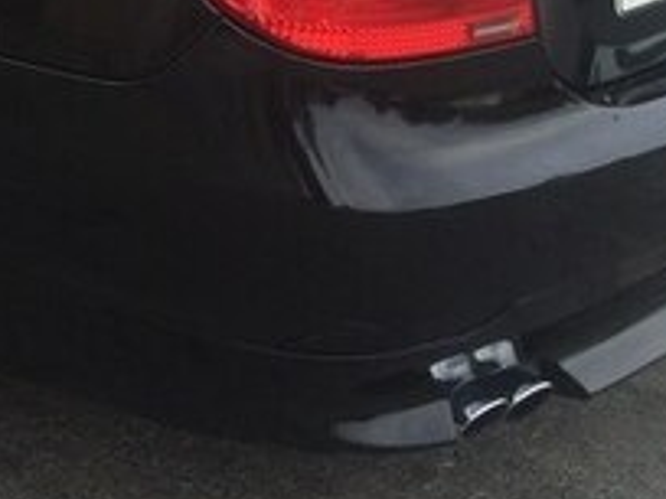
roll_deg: -1.3
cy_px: -5
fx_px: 1809
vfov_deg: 15.4
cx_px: -349
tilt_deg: -18.7
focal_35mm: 94
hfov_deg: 18.4
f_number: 2.2
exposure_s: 1/348
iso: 32
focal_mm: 4.15
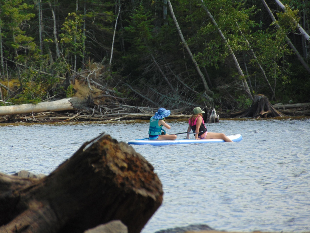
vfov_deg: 3.2
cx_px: 155
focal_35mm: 468
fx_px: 4191
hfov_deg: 4.2
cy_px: 116
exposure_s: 1/320
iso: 80
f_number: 4.4
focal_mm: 84
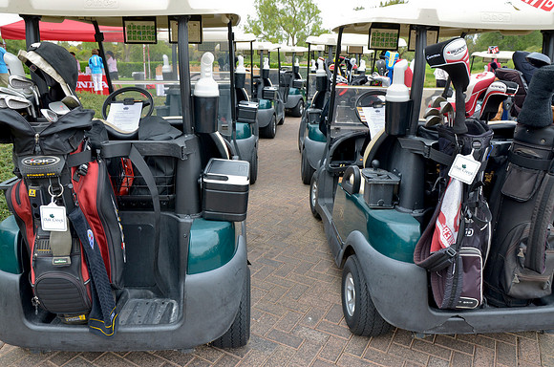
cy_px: 184
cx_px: 277
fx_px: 392
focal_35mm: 26
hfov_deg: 70.6
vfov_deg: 50.2
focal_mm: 17
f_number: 7.1
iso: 200
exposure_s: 1/80
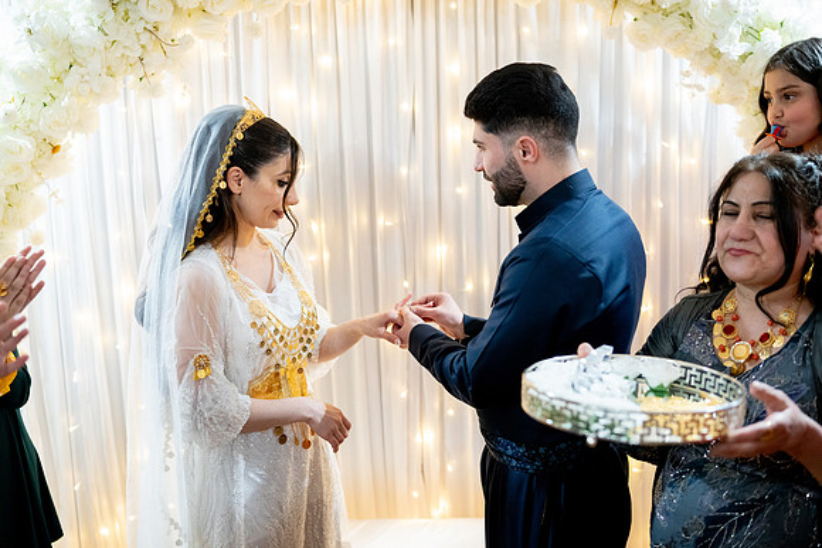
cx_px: 411
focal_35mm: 35
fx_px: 799
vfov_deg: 37.9
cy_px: 274
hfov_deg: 54.4
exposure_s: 1/160
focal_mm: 35
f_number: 2
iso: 4000
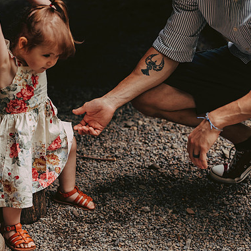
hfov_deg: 16.4
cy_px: 127
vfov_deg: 16.4
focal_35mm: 106
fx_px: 870
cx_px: 98
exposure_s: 1/400
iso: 640
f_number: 2.8
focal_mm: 82
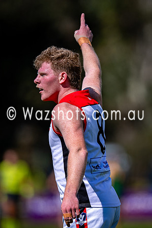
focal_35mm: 750
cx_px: 103
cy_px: 114
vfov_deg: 2.7
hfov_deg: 1.8
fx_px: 4750
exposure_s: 1/2000
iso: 125
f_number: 4
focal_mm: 500
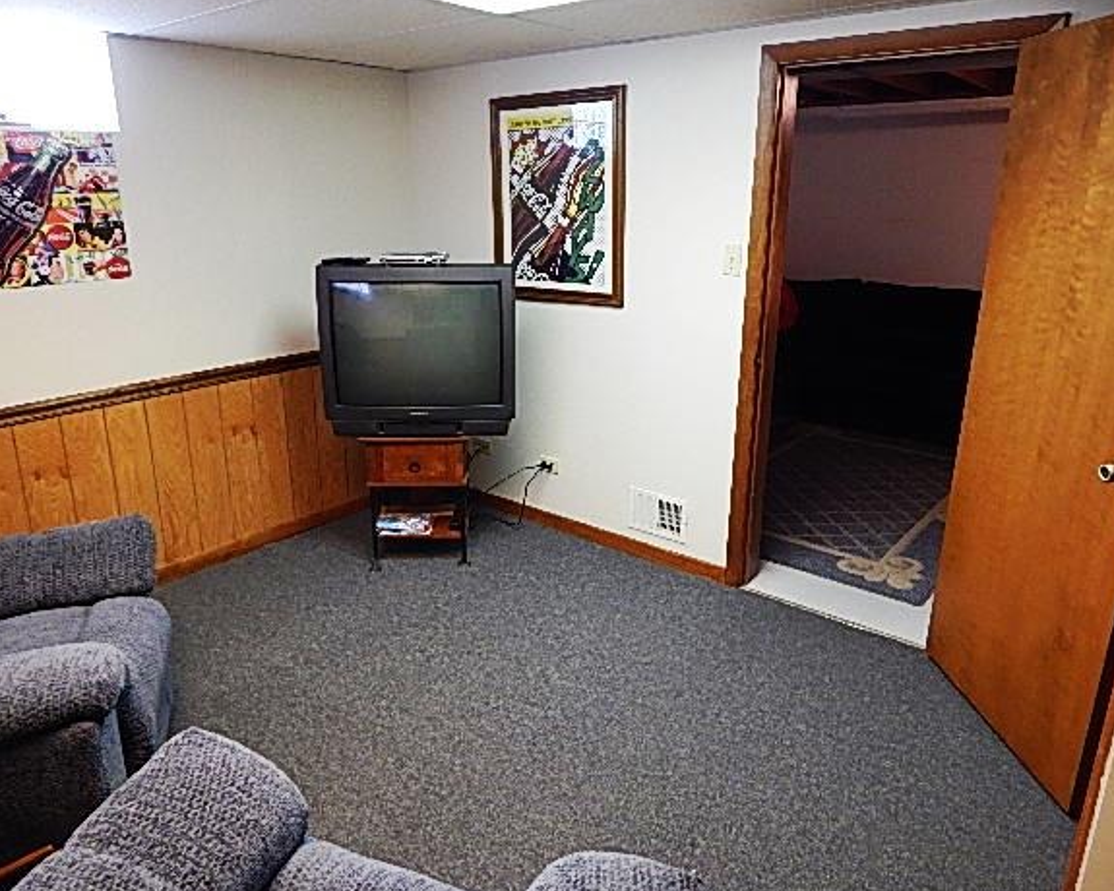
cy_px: 434
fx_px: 824
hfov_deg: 68.1
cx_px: 542
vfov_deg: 56.8
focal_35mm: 25
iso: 250
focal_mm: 4
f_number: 3
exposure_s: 1/30
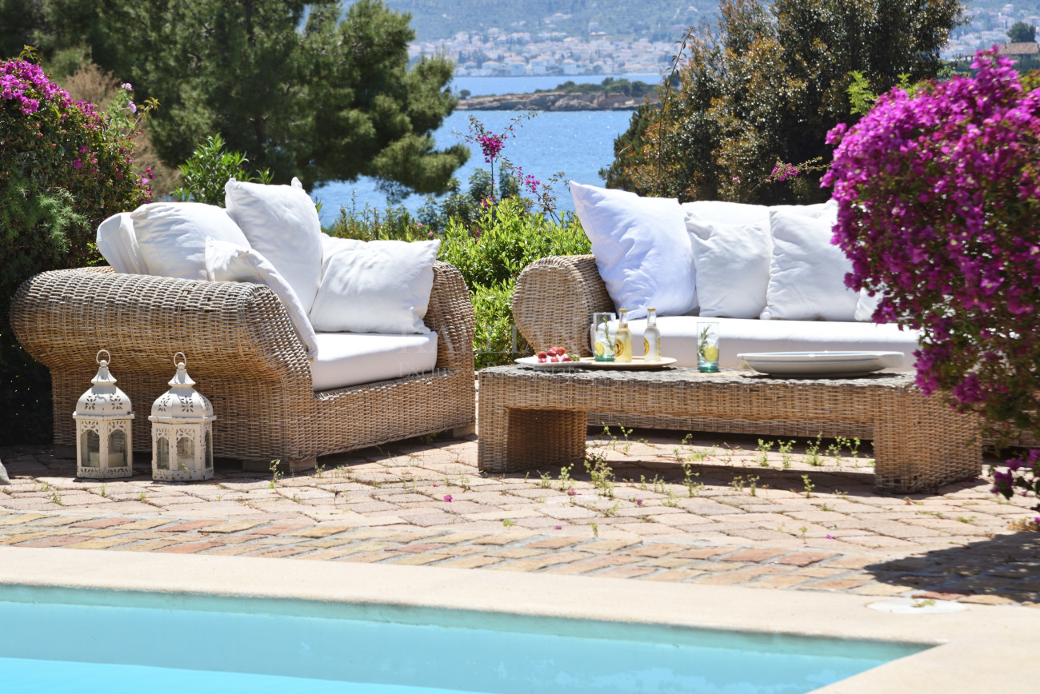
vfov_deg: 11.4
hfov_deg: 17.1
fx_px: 3468
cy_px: 347
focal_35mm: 120
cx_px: 520
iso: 320
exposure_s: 1/320
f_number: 11
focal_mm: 120
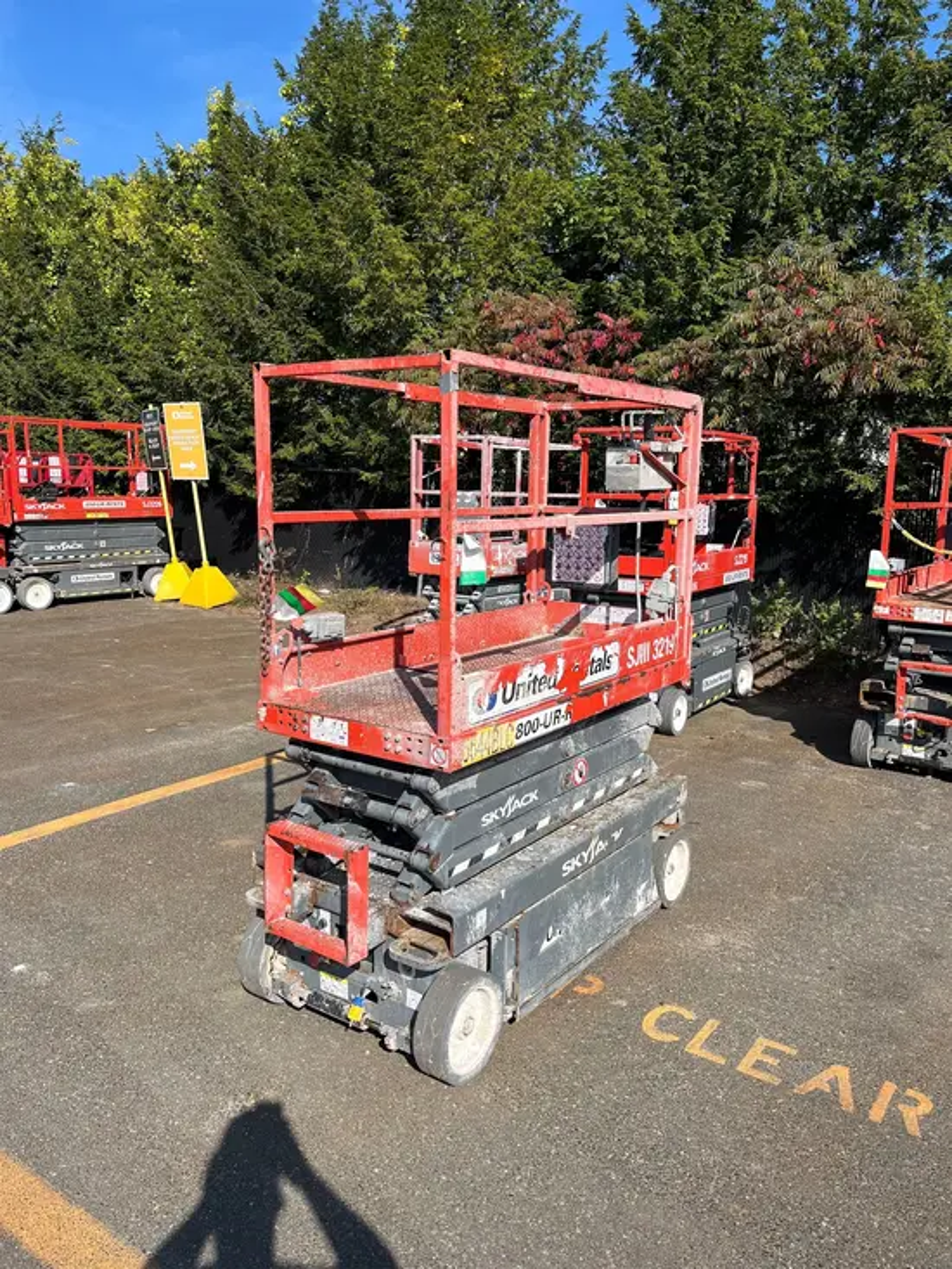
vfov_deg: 67.3
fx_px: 953
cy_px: 634
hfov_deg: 53.1
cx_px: 476
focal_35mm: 26
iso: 50
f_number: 1.6
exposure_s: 1/3135
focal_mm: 5.1
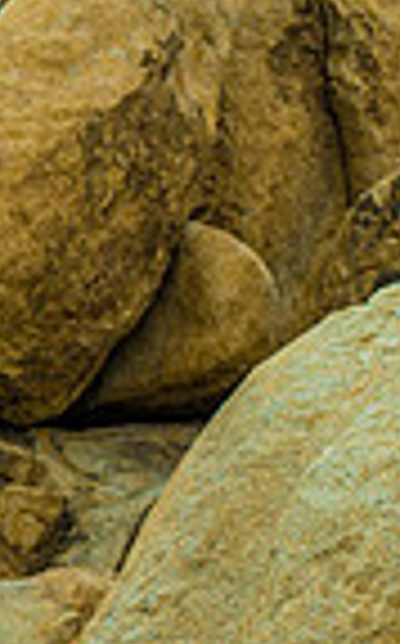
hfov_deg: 4.9
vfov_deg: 8.0
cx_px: 665
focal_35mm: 263
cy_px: 284
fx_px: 4601
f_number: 4
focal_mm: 82
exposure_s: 1/1600
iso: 100
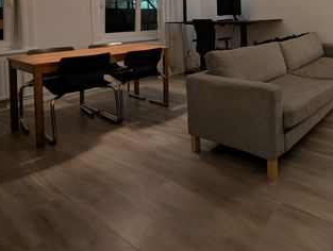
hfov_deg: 59.7
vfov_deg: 50.9
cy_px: 17
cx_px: 314
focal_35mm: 23
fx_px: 222
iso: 157
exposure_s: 1/25
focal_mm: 2.02
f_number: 1.7
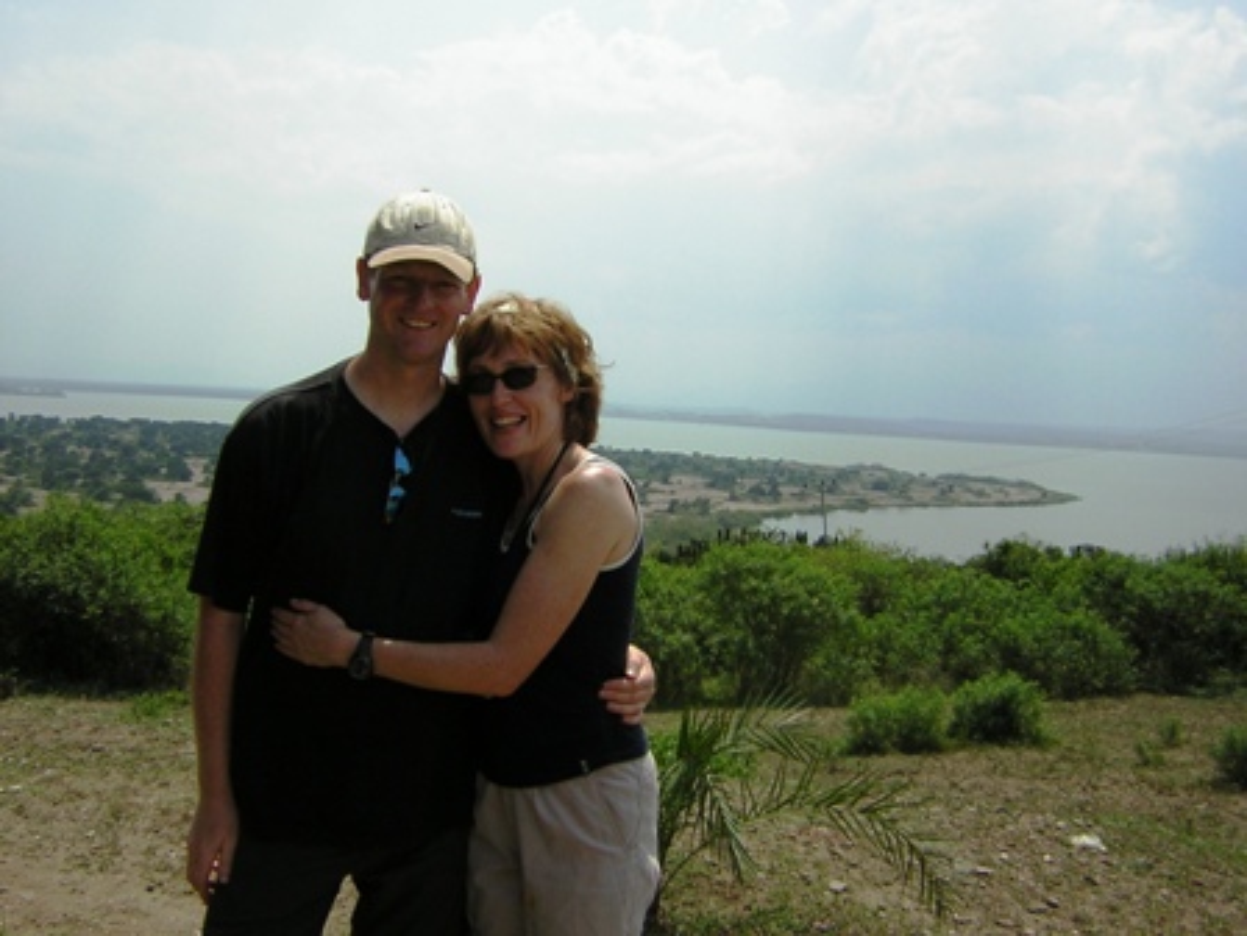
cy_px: 468
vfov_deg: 39.7
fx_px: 1297
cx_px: 624
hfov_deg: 51.4
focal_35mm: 36
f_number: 5.2
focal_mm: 4.7
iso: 50
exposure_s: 1/502
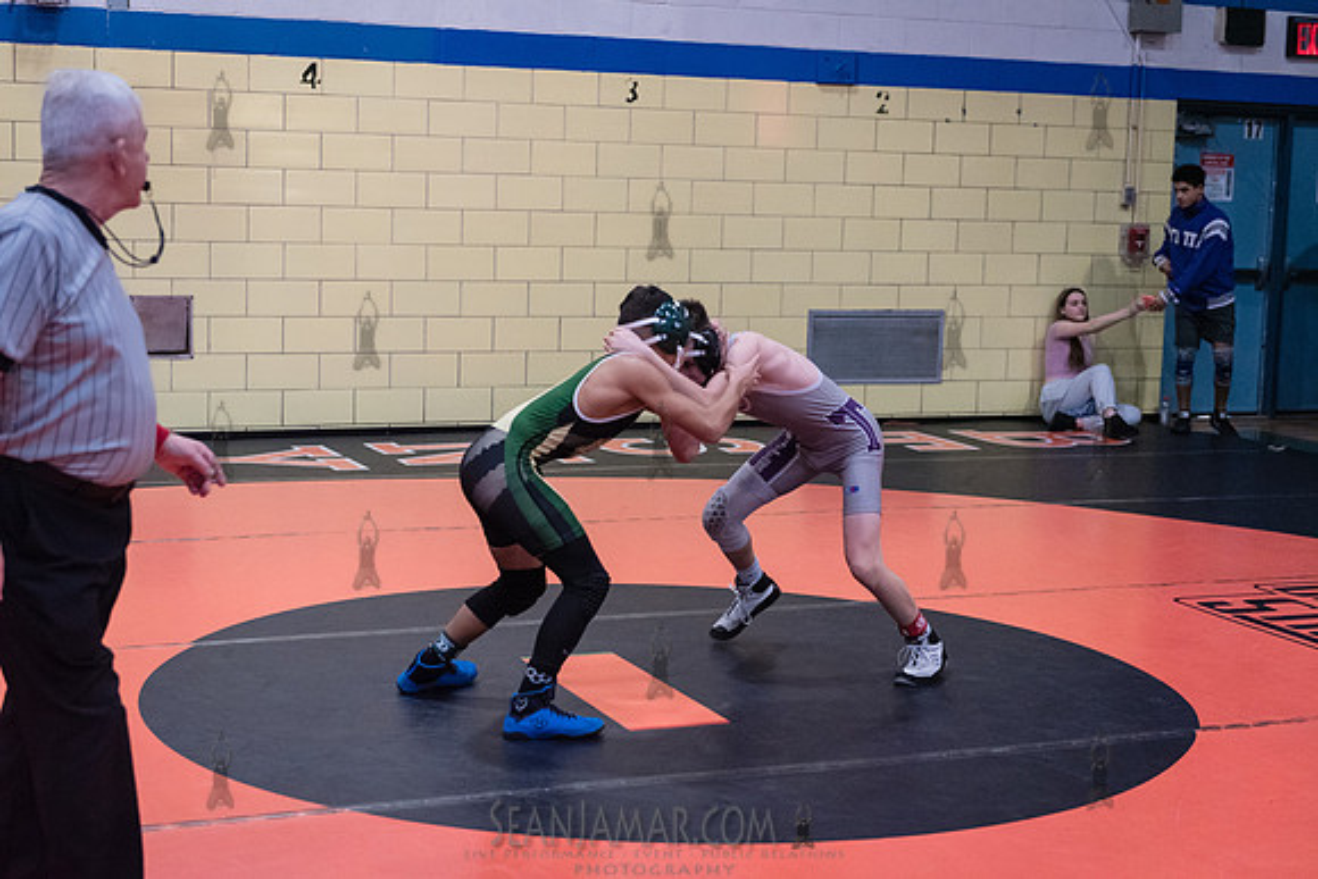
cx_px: 659
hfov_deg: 35.6
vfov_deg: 24.2
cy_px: 440
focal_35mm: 56
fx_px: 2051
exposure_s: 1/640
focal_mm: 56
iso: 8000
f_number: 3.2
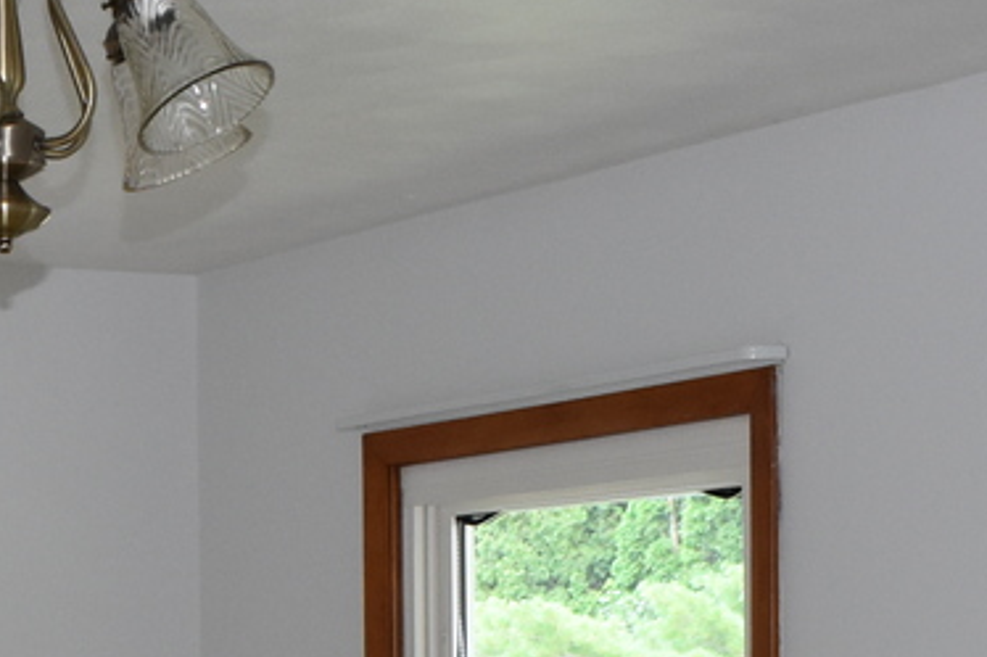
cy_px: 1005
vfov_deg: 11.2
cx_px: -66
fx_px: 3206
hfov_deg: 17.0
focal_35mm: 117
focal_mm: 18
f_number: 5
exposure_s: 1/100
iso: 800
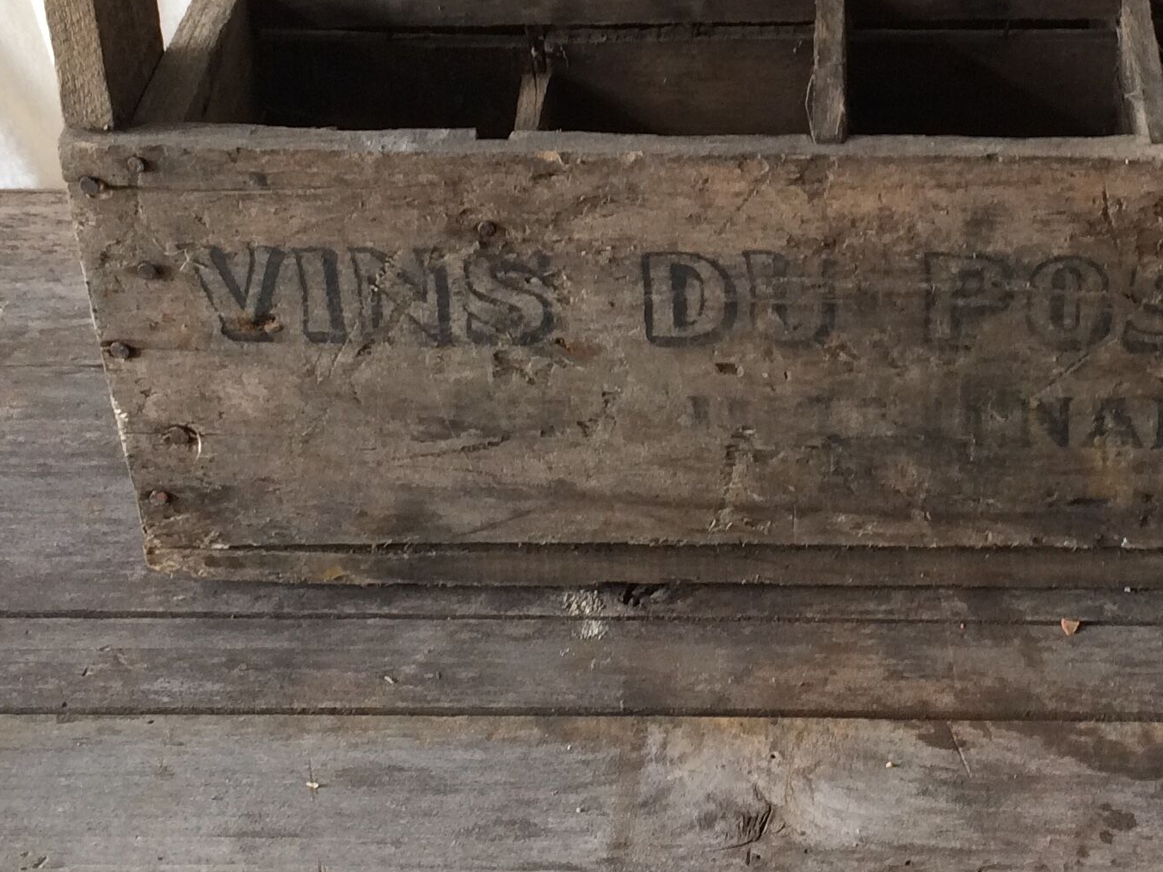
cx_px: 858
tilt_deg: -30.5
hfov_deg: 27.4
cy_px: 46
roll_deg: +0.7
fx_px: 2352
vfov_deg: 20.5
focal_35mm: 70
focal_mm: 4.15
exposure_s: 1/33
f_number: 2.2
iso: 64
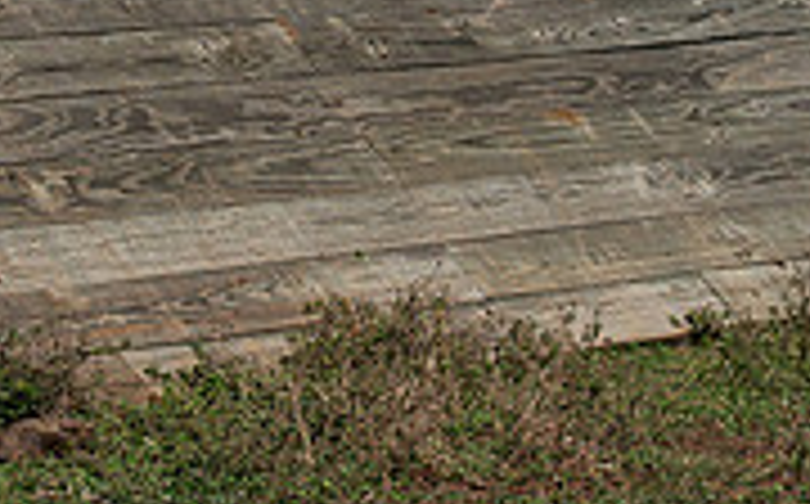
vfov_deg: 3.3
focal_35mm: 394
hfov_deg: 5.3
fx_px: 8687
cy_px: -479
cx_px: -202
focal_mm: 70
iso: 200
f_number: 6.3
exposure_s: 1/500
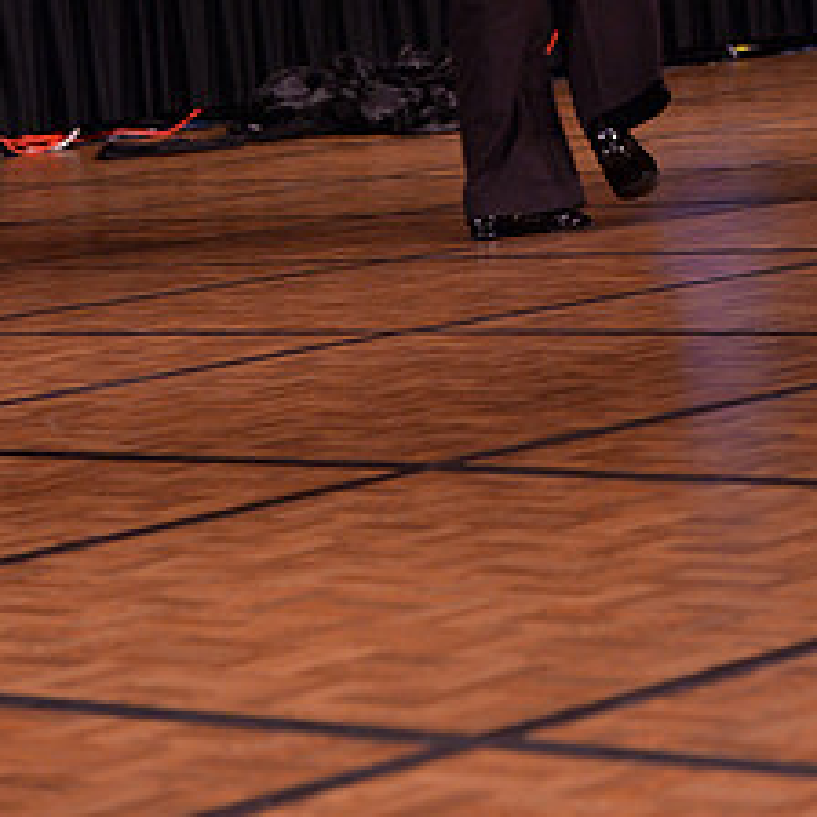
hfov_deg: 9.3
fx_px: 4993
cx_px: 666
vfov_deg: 9.2
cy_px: -197
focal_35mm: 187
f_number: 5
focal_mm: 85
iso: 2000
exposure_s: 1/250
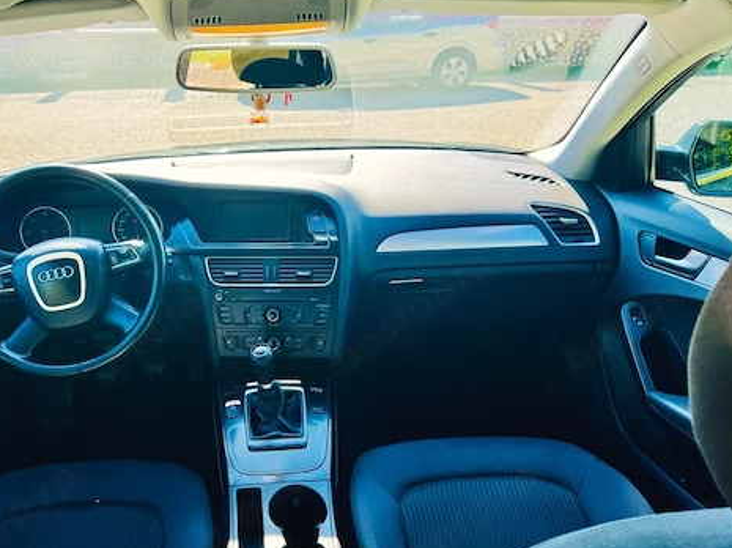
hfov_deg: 57.8
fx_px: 655
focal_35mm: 31
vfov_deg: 45.3
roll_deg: +1.3
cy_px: 307
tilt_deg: -30.3
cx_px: 282
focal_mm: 6.76
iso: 80
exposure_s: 1/888
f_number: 1.78
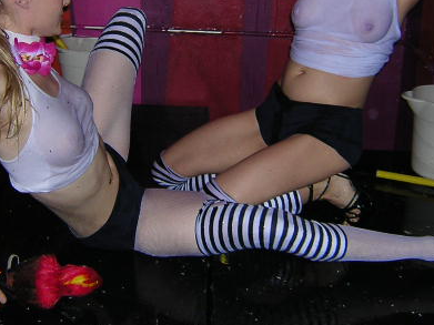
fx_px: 739
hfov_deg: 32.7
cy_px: 67
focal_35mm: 59
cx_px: 245
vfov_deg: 24.4
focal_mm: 4.7
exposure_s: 1/60.1
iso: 108
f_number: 2.6
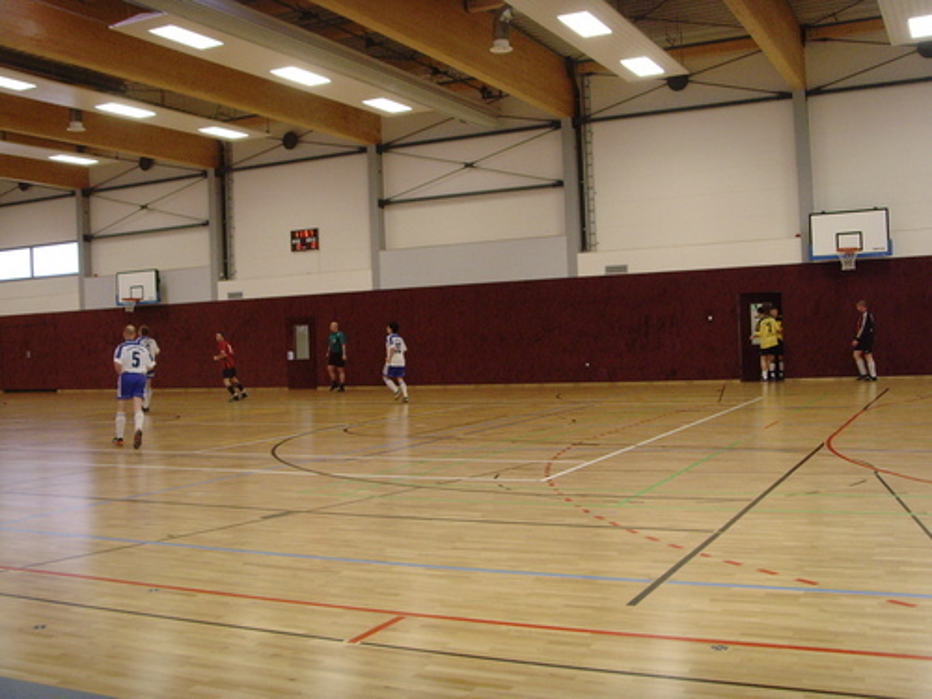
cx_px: 466
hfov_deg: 47.9
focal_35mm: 39
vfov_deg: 36.8
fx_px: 1050
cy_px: 350
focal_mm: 6.6
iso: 320
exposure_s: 1/45
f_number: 3.5
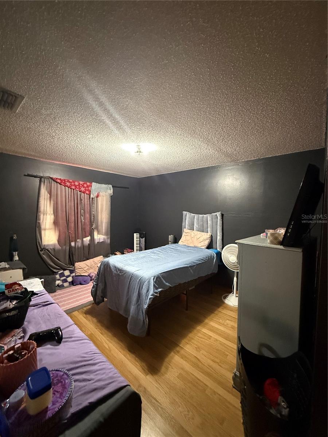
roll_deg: -1.1
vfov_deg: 102.1
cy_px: 218
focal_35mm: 14
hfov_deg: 85.7
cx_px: 164
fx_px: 177
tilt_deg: -3.0
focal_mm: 2.22
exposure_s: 1/60
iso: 1000
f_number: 2.2
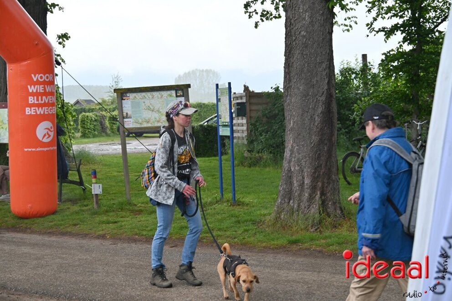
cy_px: 150
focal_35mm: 66
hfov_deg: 30.5
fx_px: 828
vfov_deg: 20.6
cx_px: 226
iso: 140
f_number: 6
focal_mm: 66
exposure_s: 1/250
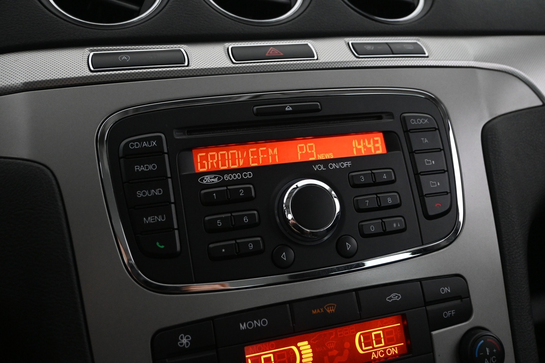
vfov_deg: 40.0
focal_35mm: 33
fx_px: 500
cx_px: 272
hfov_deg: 57.2
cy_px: 182
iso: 3200
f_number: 4
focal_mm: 22
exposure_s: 1/50
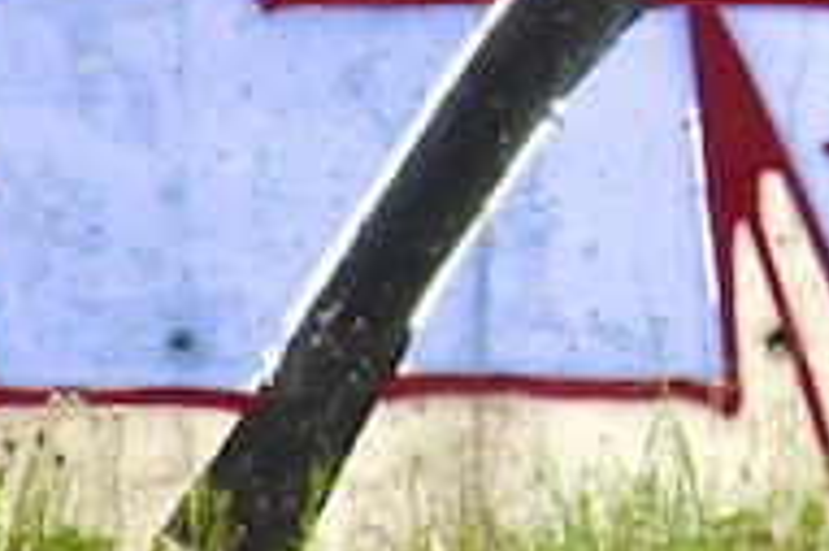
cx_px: 1502
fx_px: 20641
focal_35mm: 897
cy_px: -204
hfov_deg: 2.3
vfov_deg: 1.5
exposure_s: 1/160
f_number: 8
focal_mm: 95
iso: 180
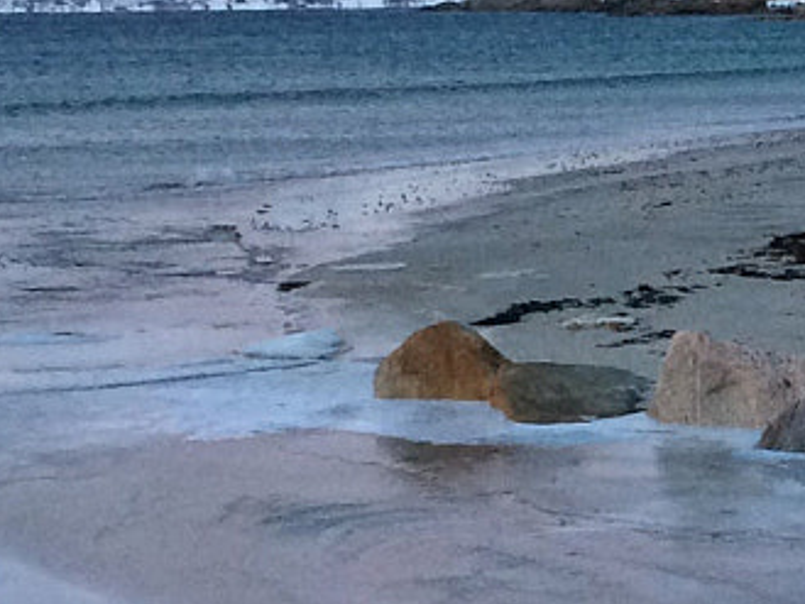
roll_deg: +1.8
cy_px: 447
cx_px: 771
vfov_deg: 10.5
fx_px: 3280
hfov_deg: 13.8
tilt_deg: -8.5
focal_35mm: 141
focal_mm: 4.15
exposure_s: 1/33
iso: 80
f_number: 2.2
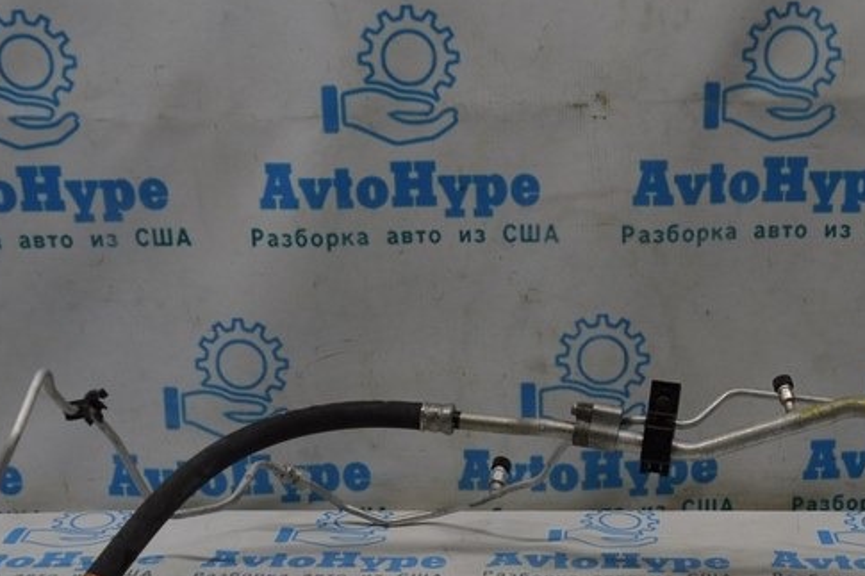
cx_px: 573
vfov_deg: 23.4
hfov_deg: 34.8
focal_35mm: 57
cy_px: 470
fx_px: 1369
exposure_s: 1/100
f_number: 5
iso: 400
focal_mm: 18
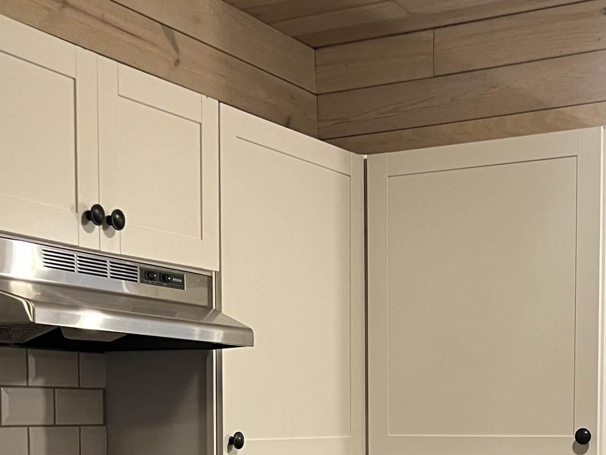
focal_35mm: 70
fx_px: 1226
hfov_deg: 27.7
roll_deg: +0.9
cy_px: 496
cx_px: 362
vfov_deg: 20.1
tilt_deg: -4.5
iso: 125
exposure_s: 1/60
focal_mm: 5.7
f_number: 1.5
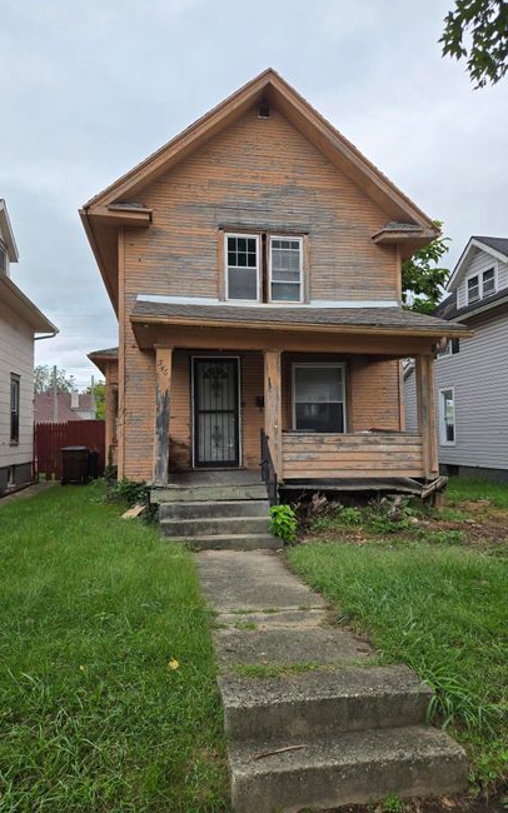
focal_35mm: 25
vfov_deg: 72.6
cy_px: 402
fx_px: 554
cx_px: 260
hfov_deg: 49.3
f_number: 1.8
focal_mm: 5.4
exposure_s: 1/679
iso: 25
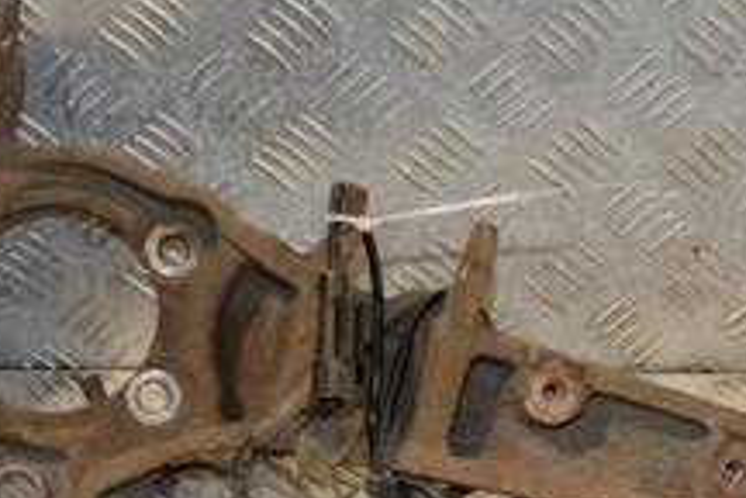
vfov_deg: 13.1
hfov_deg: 19.5
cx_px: 484
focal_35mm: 104
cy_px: 322
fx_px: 2163
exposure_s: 1/200
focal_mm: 25
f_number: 6.3
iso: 800
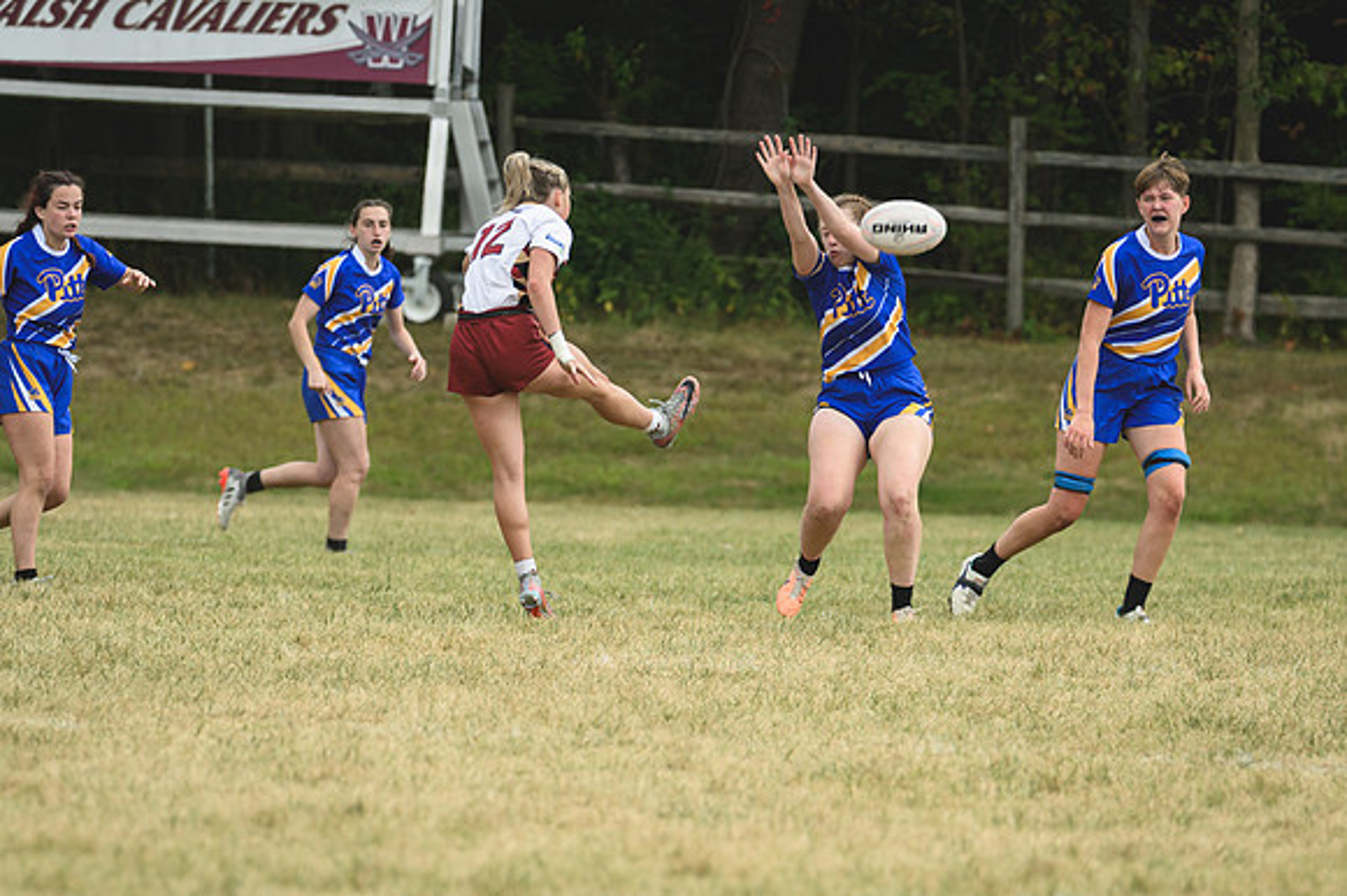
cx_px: 674
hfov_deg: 3.9
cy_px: 448
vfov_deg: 2.6
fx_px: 19632
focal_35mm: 525
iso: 280
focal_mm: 350
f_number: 6
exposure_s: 1/1000
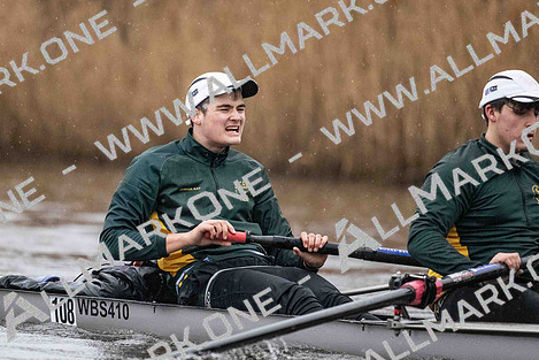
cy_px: 164
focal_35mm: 495
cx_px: 237
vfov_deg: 2.8
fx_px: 7413
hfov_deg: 4.2
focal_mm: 400
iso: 11400
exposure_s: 1/1600
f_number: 4.5
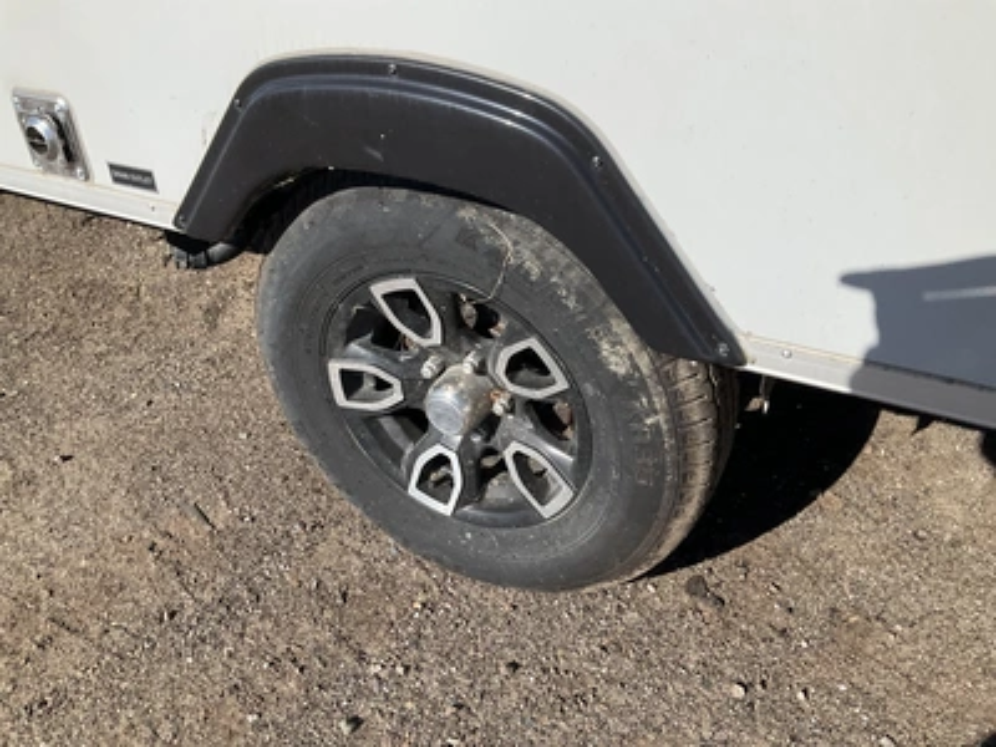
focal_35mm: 29
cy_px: 374
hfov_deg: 61.7
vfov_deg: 48.2
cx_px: 498
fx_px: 834
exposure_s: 1/1848
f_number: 1.8
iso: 25
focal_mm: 3
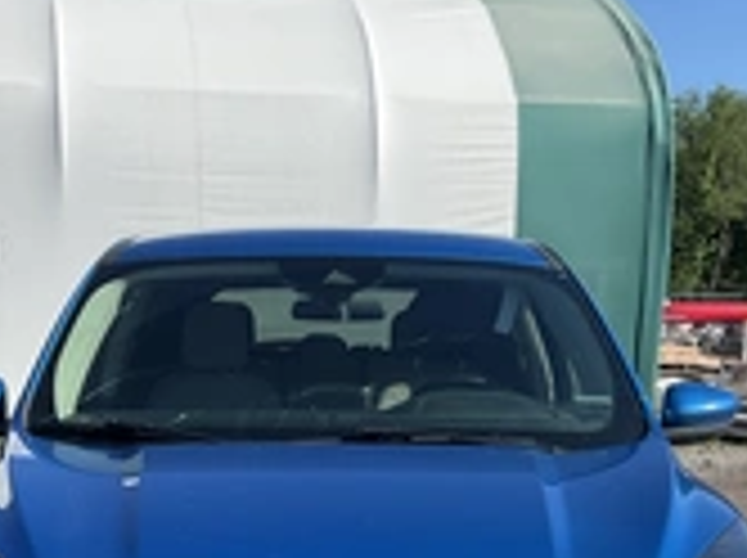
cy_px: 644
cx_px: 284
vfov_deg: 19.9
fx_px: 1508
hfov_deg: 27.7
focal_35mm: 70
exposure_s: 1/1675
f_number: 1.8
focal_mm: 3
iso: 25
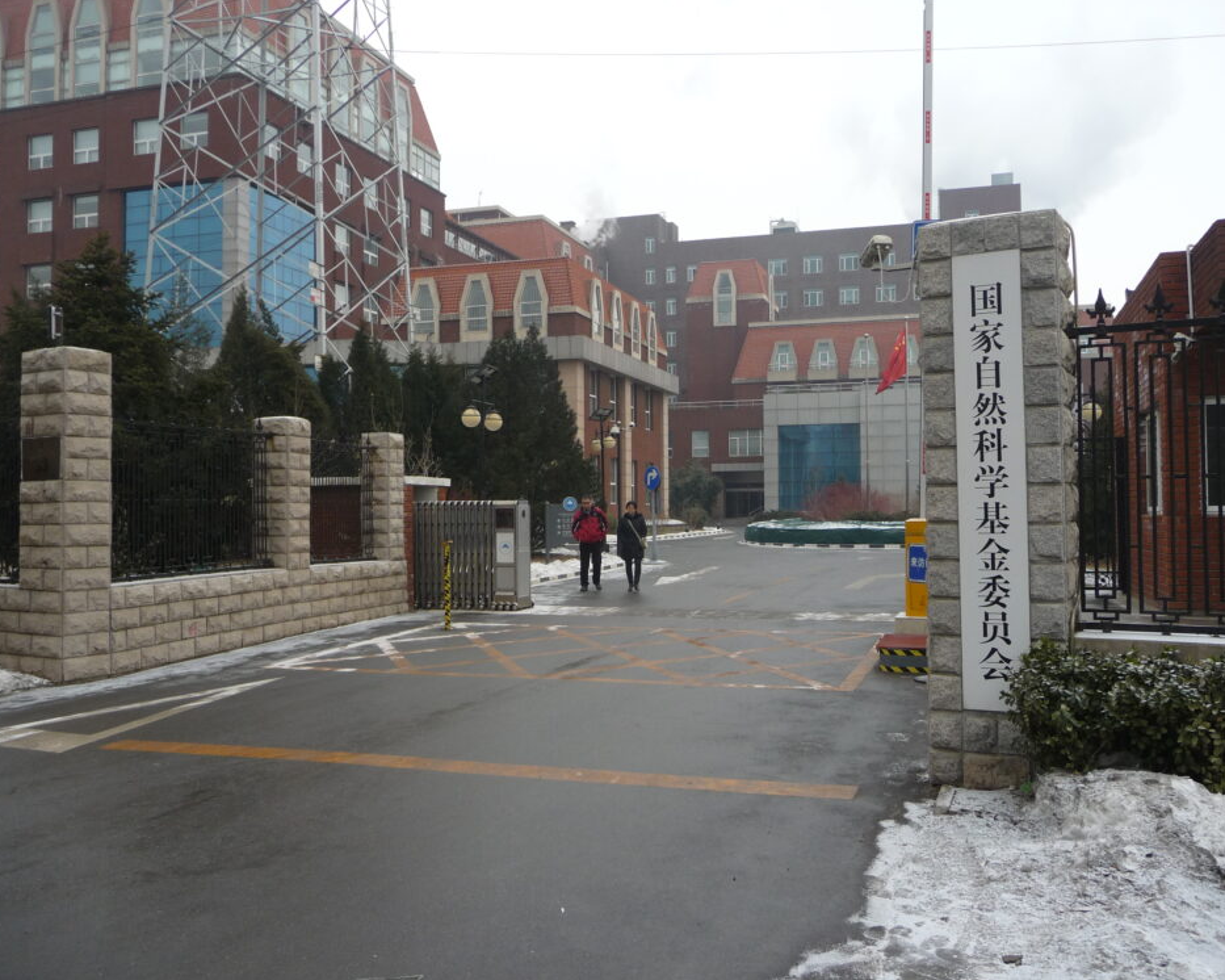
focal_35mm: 30
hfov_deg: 58.7
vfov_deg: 48.5
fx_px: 1087
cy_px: 501
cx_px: 663
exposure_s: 1/125
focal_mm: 4.7
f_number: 3.3
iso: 100
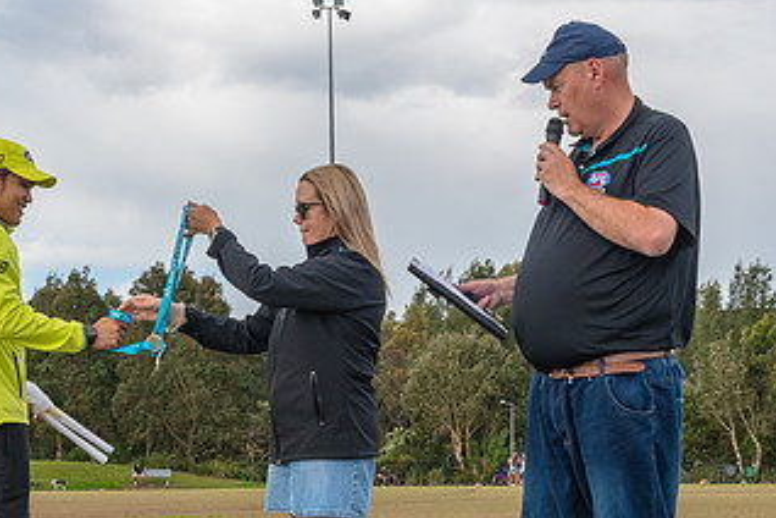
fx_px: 1832
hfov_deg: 23.9
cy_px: 310
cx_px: 389
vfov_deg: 16.1
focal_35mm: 85
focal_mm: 28
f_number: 8
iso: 400
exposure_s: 1/1000
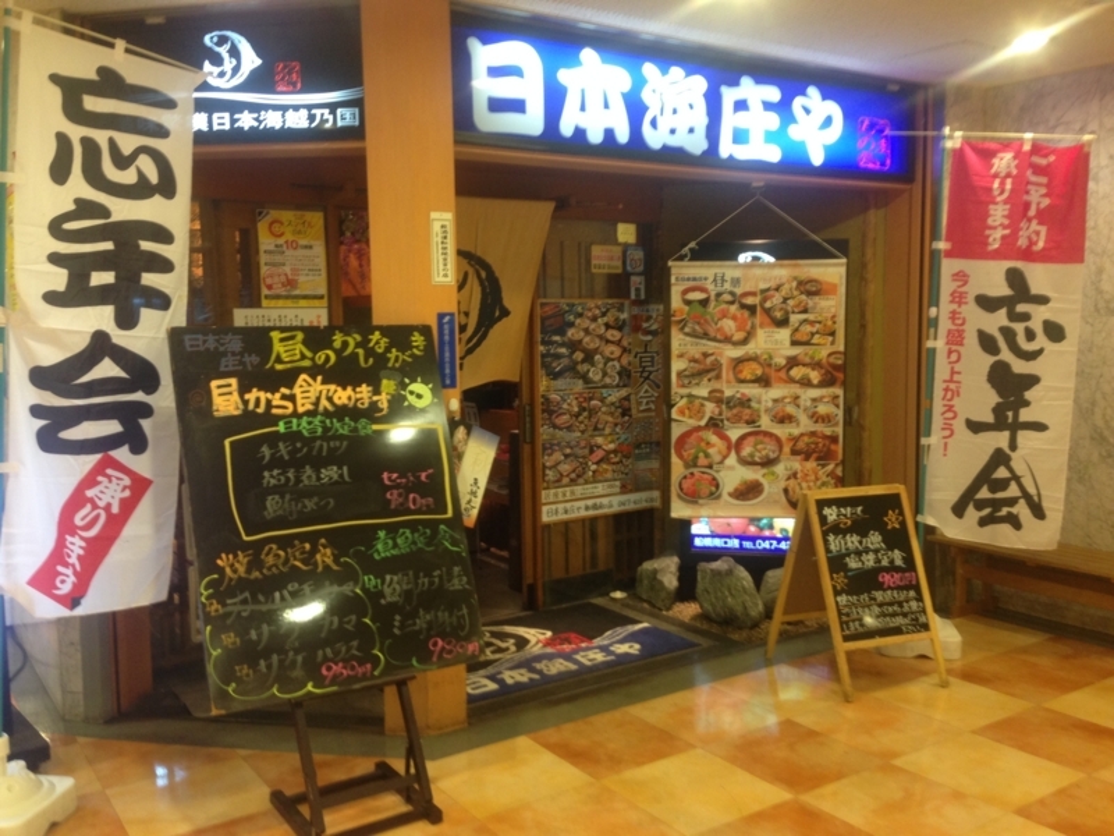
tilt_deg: -2.2
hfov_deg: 55.4
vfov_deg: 42.9
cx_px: 557
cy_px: 418
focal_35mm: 33
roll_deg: -1.7
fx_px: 1062
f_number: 2.4
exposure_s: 1/20
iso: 100
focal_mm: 4.12
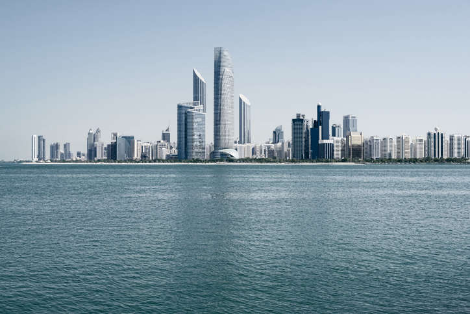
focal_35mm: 50
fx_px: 653
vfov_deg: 27.0
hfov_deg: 39.6
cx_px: 235
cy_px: 157
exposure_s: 1/250
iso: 100
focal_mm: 50
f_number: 16
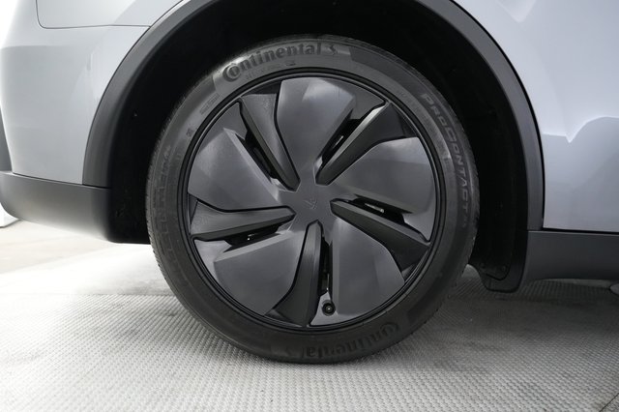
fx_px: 412
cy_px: 206
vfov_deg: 53.1
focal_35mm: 24
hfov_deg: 73.8
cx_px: 310
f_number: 2.8
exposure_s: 1/160
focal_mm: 24
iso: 6400
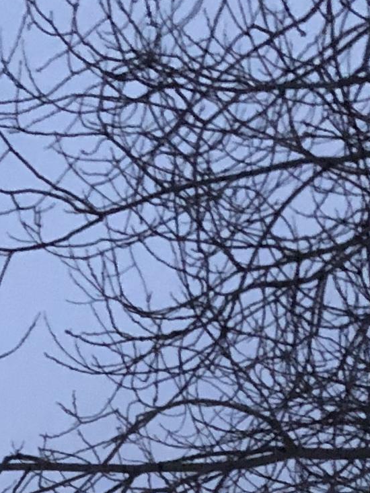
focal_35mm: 154
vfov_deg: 11.3
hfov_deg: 9.5
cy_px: 1047
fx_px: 2194
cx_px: -71
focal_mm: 3.99
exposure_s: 1/5
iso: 100
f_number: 1.8
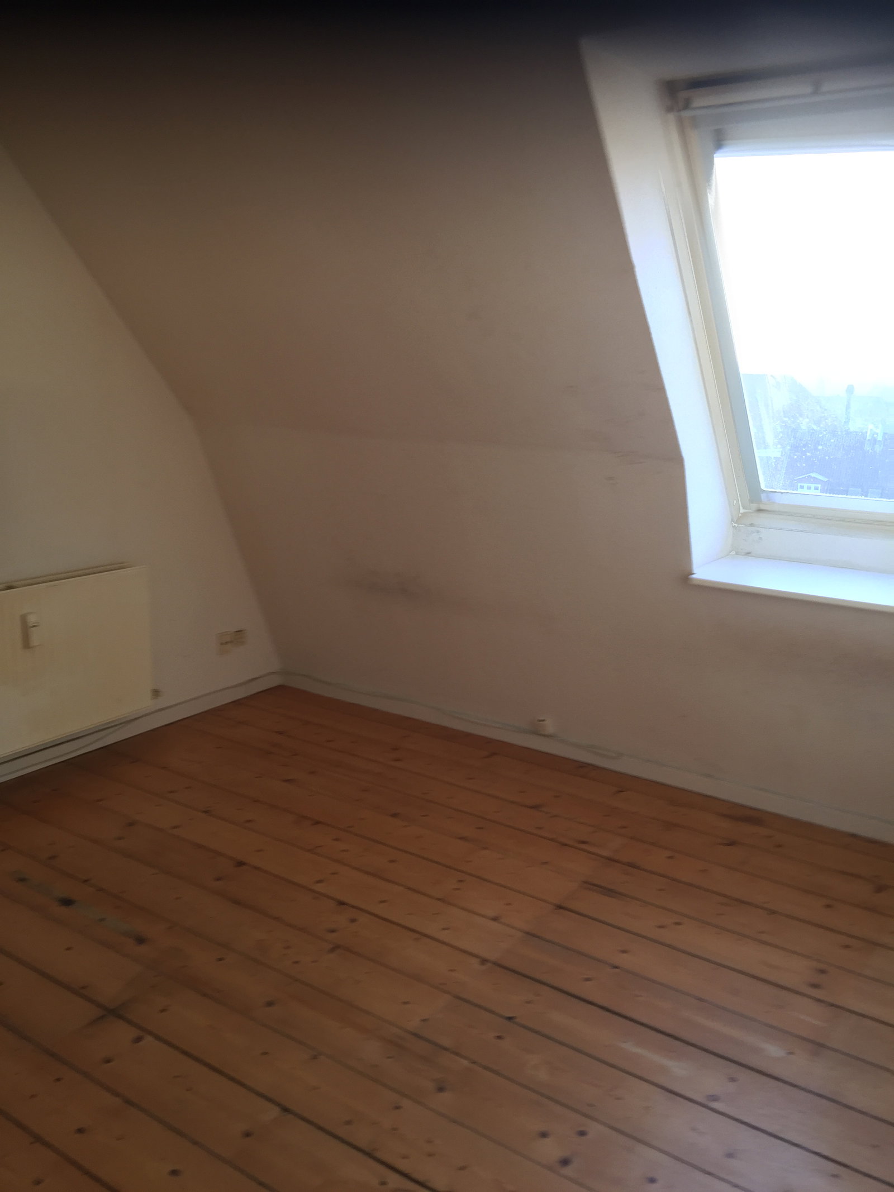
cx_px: 447
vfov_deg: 61.7
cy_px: 596
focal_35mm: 29
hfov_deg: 48.2
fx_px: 999
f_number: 2.2
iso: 32
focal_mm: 4.15
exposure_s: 1/50
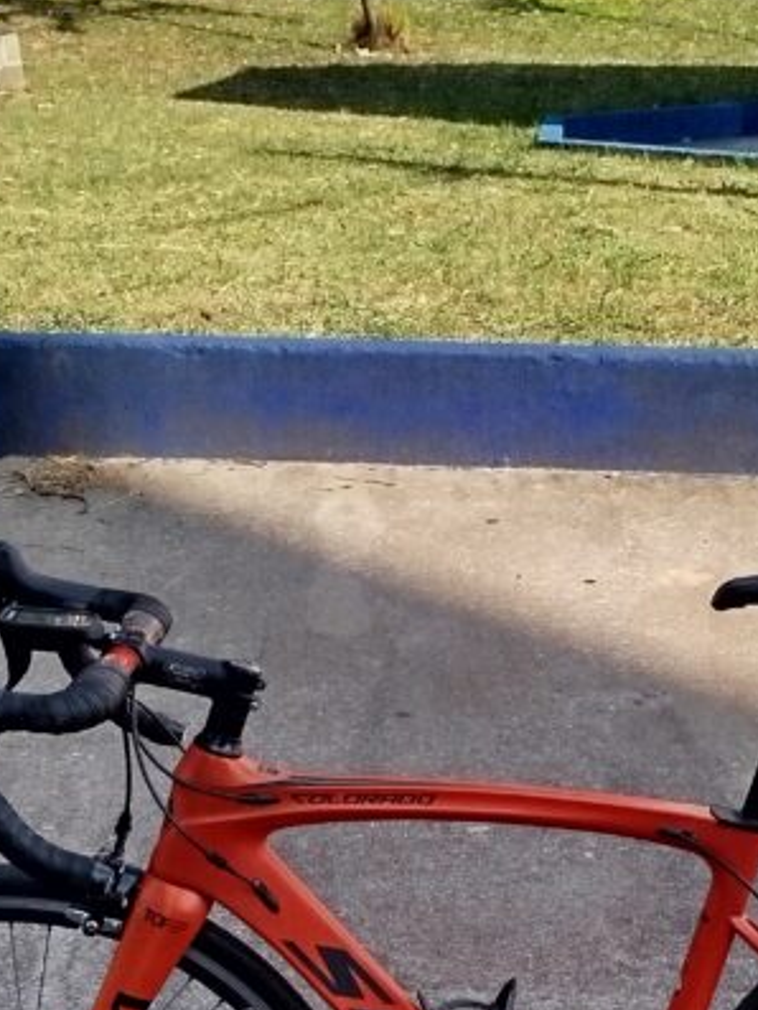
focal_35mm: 58
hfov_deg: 25.1
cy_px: 837
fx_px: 1692
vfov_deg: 32.1
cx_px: 511
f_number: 1.7
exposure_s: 1/780
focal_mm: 5.31
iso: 50
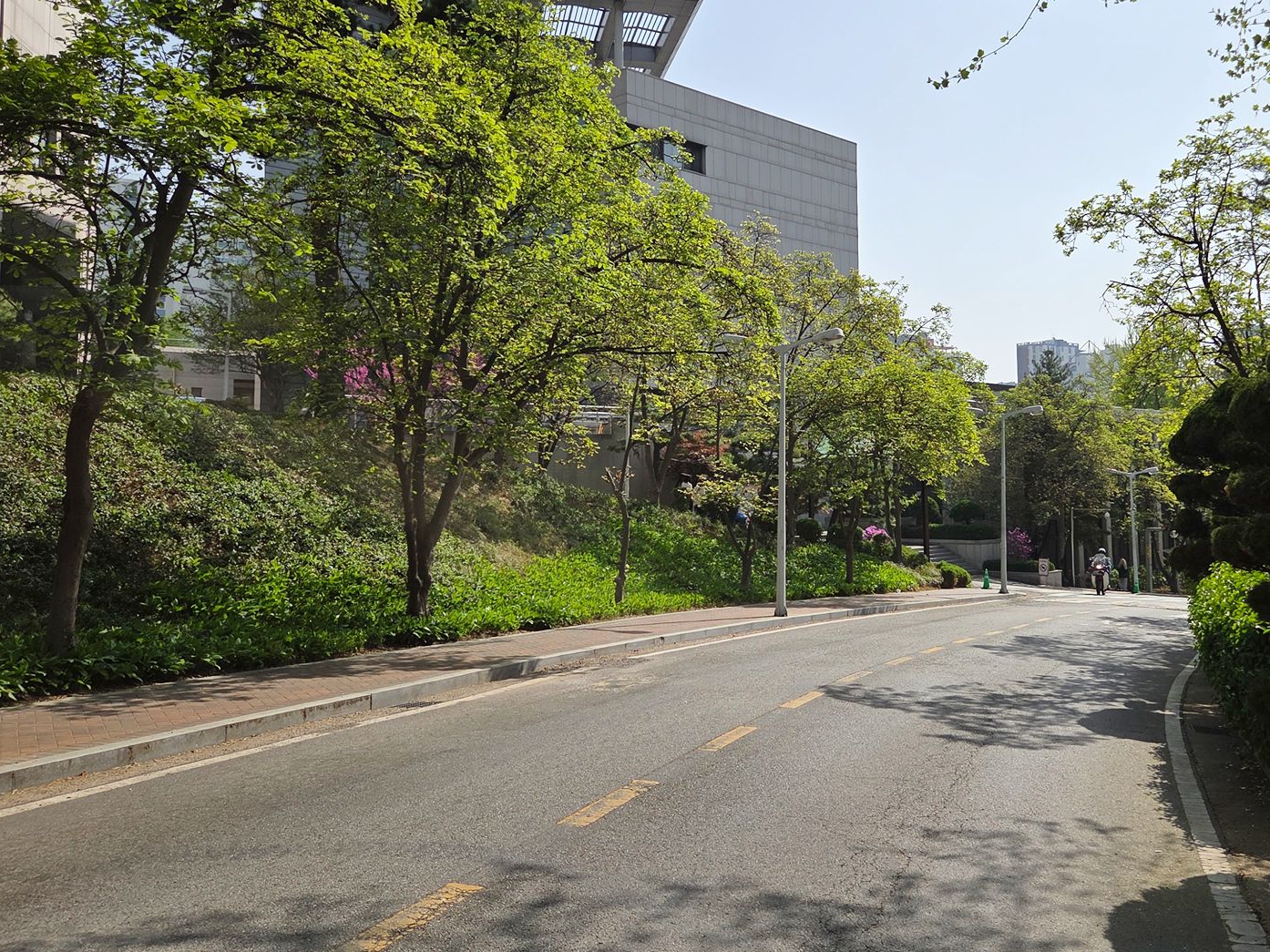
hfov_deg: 54.4
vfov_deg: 42.7
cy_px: 377
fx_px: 1211
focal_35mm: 33
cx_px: 833
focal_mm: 5.4
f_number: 1.8
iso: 80
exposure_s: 1/7891
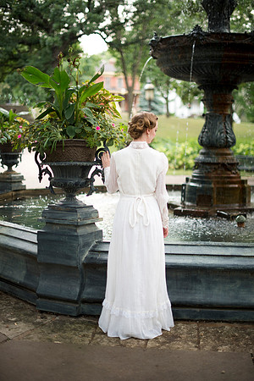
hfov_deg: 27.0
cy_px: 190
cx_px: 127
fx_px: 529
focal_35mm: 50
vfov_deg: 39.6
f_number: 1.4
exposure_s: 1/250
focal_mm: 50
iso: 200
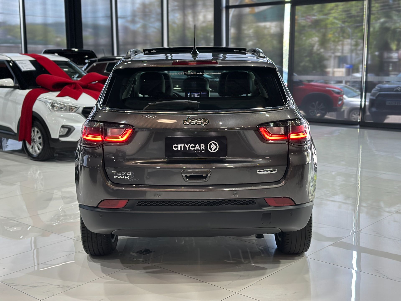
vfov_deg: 30.3
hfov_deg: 39.7
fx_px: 556
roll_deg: -0.2
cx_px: 200
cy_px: 150
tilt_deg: -9.8
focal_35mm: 48
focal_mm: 6.86
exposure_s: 1/120
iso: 200
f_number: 1.78
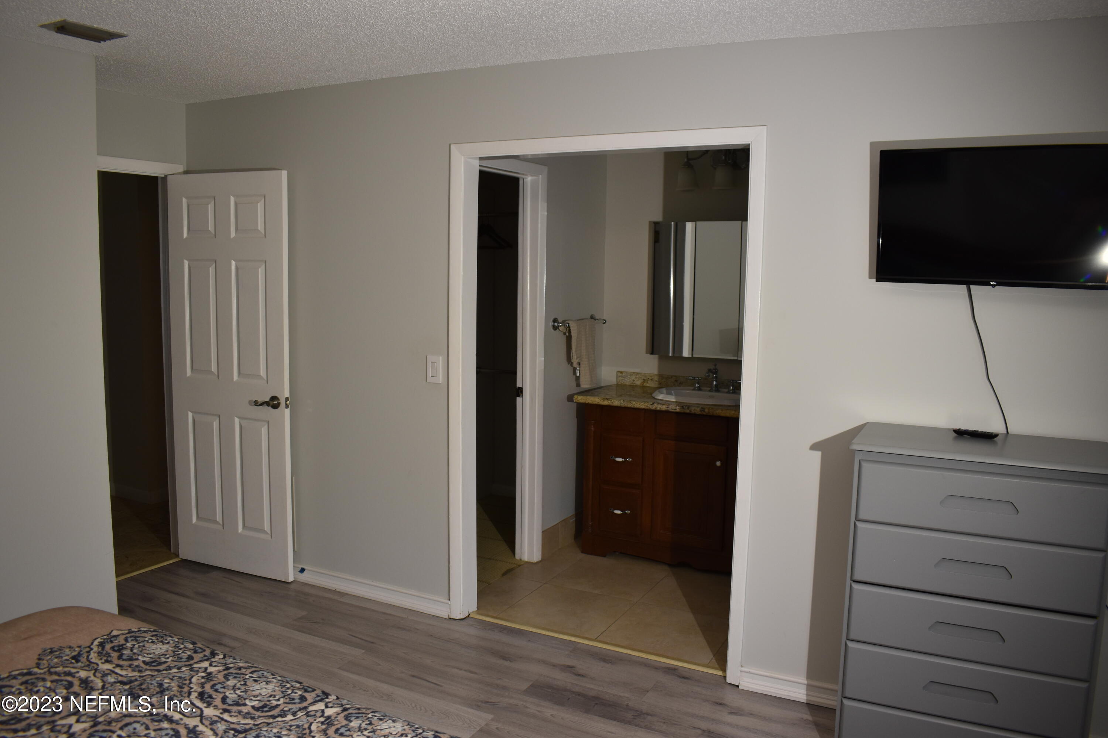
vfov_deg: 47.9
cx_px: 554
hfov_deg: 67.4
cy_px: 369
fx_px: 831
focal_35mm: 27
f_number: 5
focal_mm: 18
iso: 400
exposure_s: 1/100
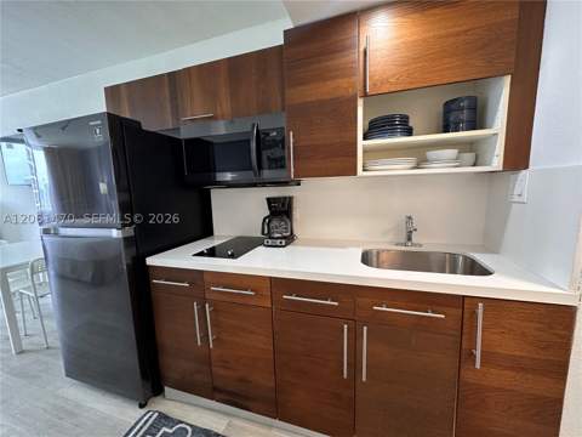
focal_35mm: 14
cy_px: 218
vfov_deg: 85.7
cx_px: 291
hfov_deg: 102.1
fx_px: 235
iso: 320
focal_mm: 2.22
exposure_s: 1/60
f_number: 2.2
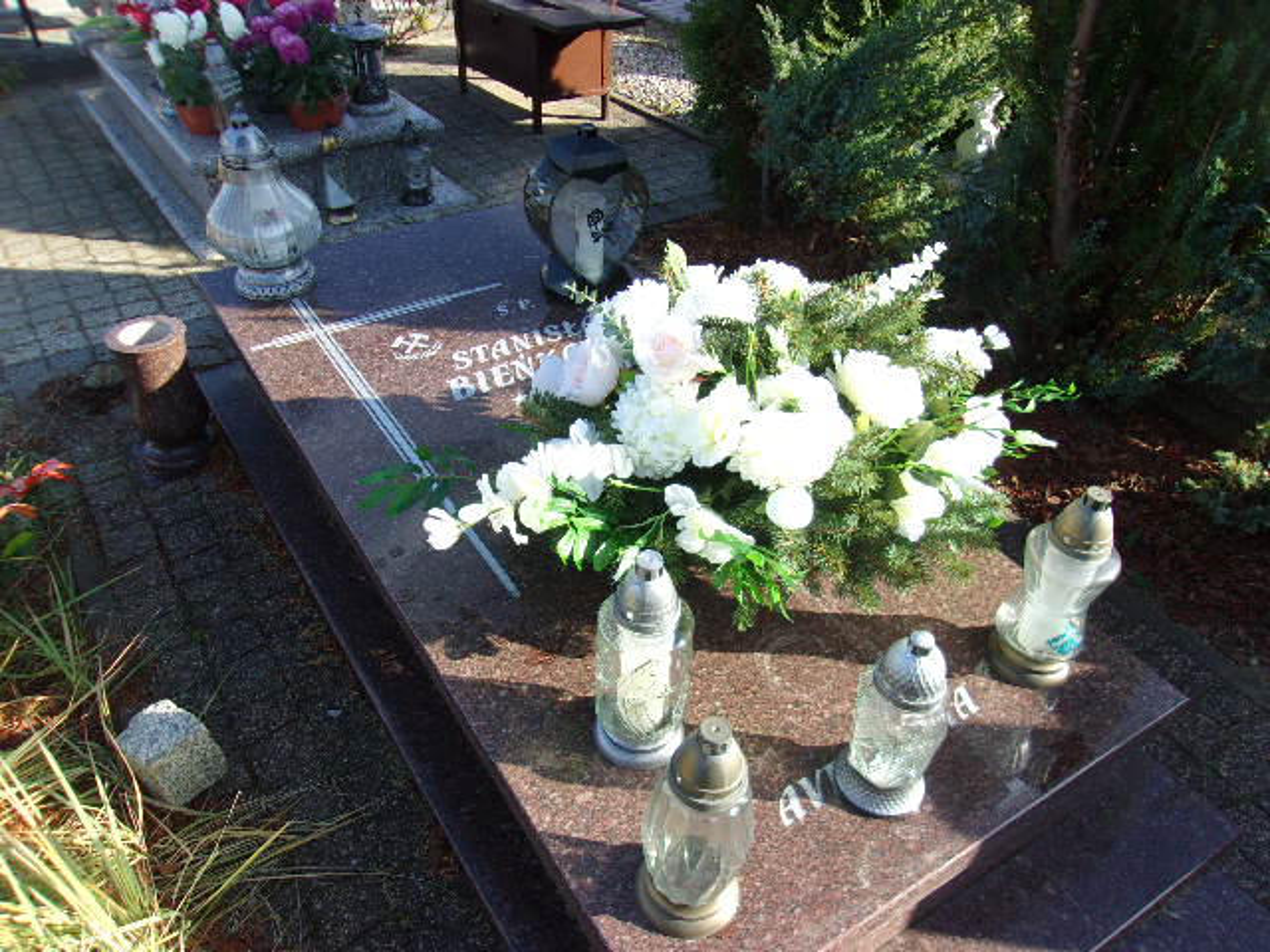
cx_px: 635
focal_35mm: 27
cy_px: 476
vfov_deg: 51.4
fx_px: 991
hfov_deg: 65.3
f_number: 3
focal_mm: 4.9
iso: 80
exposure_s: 1/340
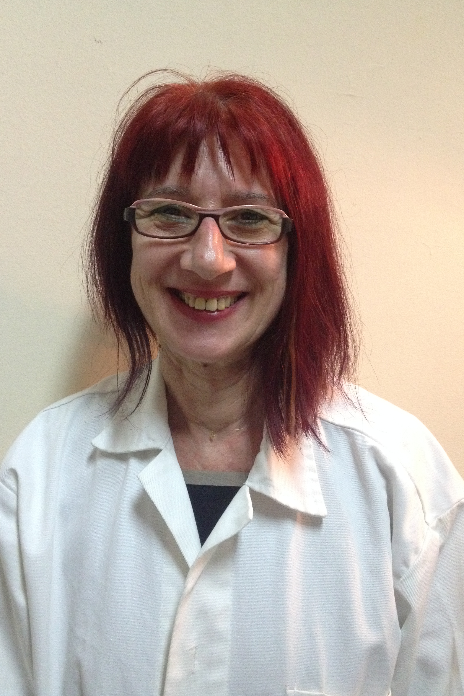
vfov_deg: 51.9
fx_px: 715
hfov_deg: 35.9
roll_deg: +0.8
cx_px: 219
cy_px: 348
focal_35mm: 37
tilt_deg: -6.5
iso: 320
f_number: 2.4
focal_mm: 4.28
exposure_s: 1/20
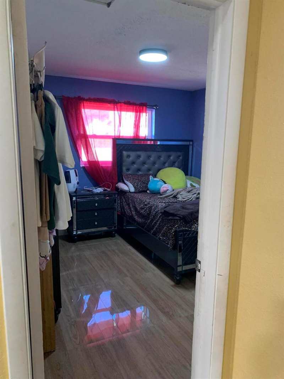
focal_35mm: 26
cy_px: 190
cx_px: 142
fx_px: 284
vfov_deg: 67.3
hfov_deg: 53.1
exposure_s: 1/60
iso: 320
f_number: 1.8
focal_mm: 4.25
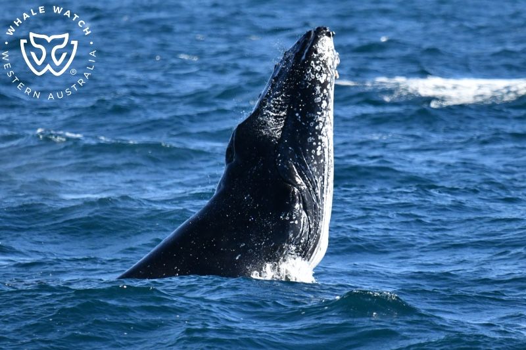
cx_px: 263
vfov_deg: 2.3
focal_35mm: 600
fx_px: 8764
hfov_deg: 3.4
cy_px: 175
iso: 2800
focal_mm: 600
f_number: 6.3
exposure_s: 1/8000
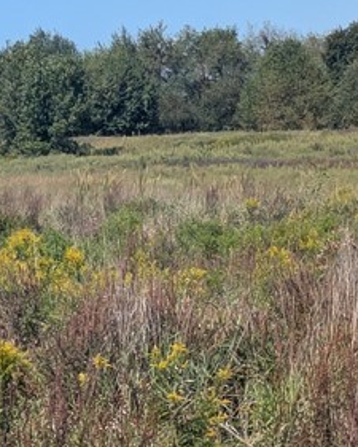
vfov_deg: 10.7
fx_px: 2396
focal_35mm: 181
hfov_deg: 8.5
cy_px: 196
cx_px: -15
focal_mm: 5.43
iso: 36
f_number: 1.89
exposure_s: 1/1427
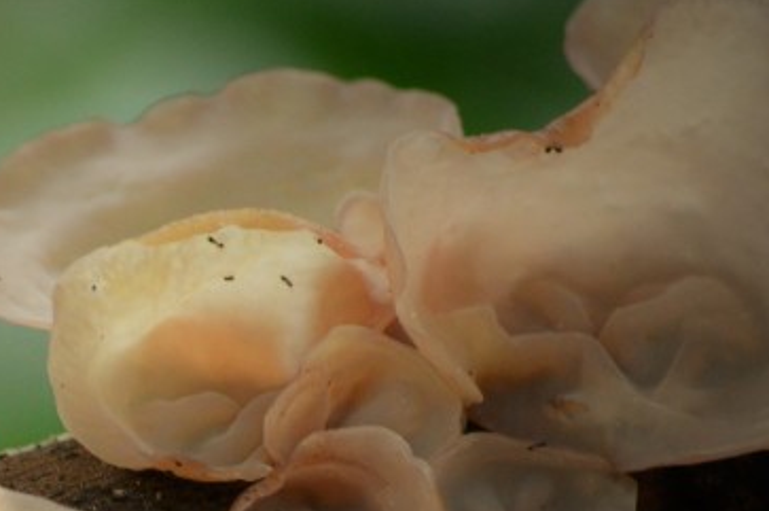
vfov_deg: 3.3
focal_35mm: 413
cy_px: 549
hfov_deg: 5.0
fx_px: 8812
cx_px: 23
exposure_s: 1/80
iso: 1600
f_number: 4.8
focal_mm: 125
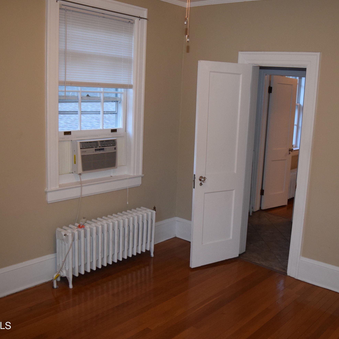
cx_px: 197
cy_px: 169
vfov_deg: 47.2
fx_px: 388
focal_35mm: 35
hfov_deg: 47.0
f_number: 3.5
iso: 1600
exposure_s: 1/60
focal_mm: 18
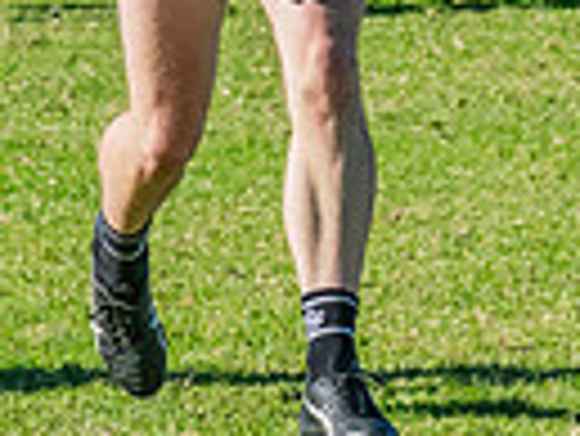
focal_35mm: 1228
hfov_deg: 1.6
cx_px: -58
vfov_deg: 1.2
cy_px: -191
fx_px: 20595
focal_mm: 240
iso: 1600
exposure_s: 1/1600
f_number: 11
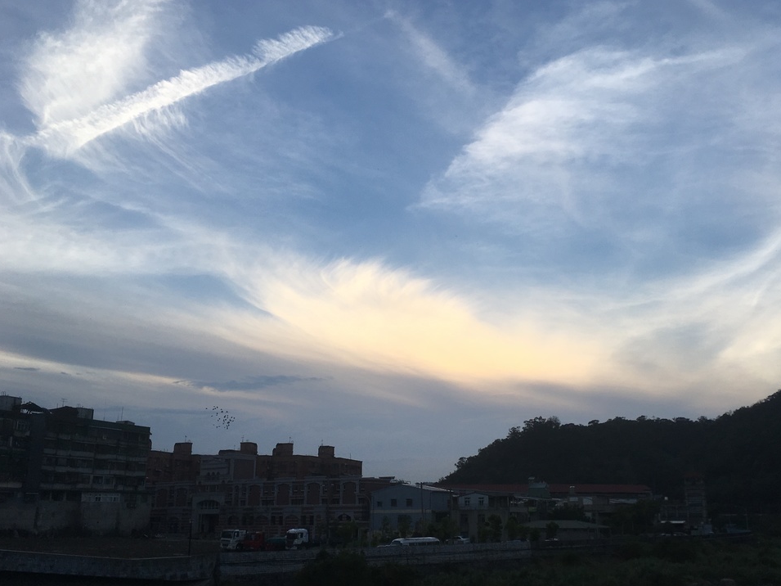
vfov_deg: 40.6
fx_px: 790
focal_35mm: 35
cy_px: 327
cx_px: 450
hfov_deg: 52.4
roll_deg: +0.2
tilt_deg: +12.7
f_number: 2.2
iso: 25
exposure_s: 1/836
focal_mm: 4.15
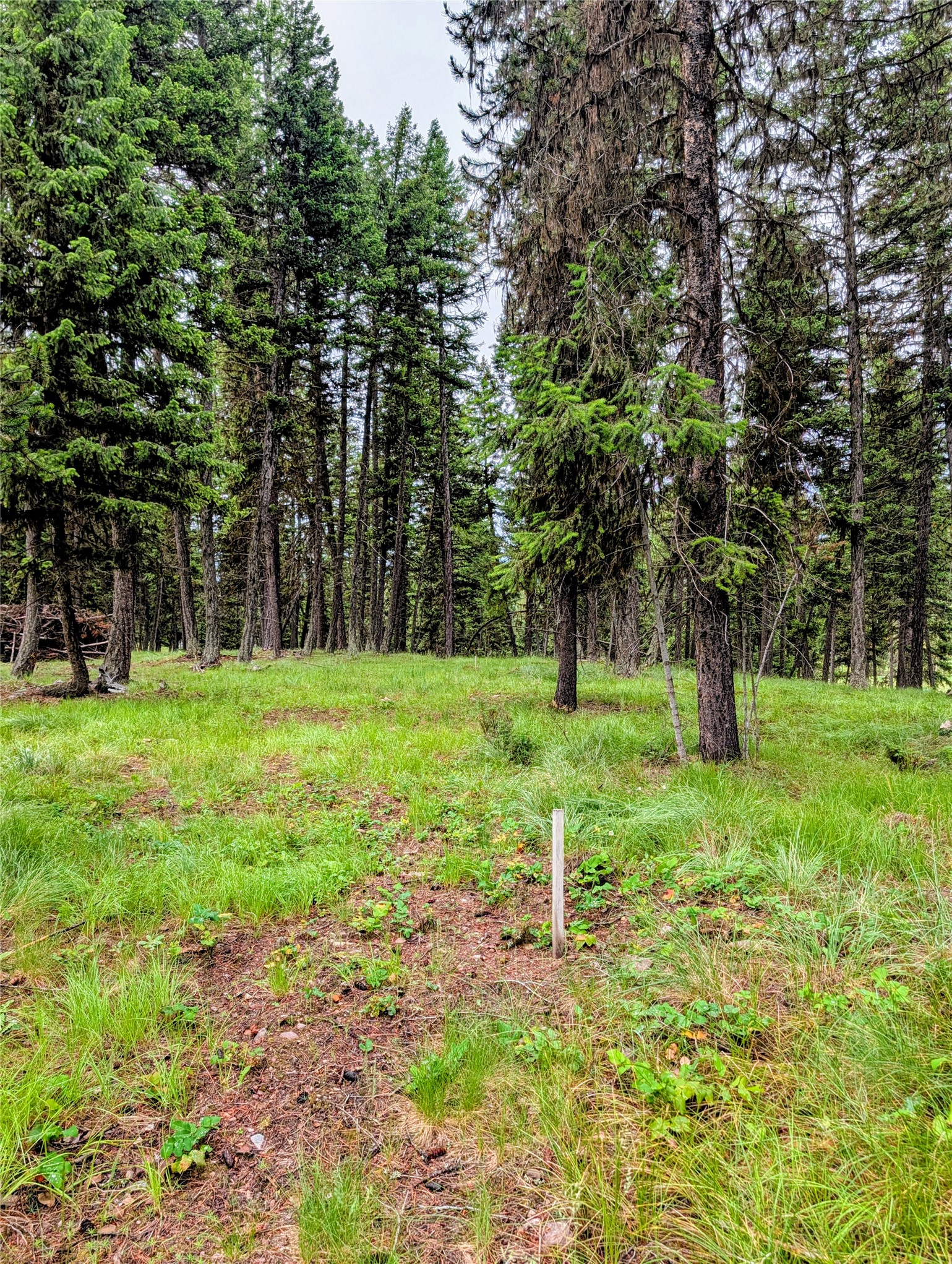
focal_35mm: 24
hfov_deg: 57.0
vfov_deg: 71.5
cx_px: 476
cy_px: 632
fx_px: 878
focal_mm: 6.9
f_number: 1.68
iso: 23
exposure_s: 1/766
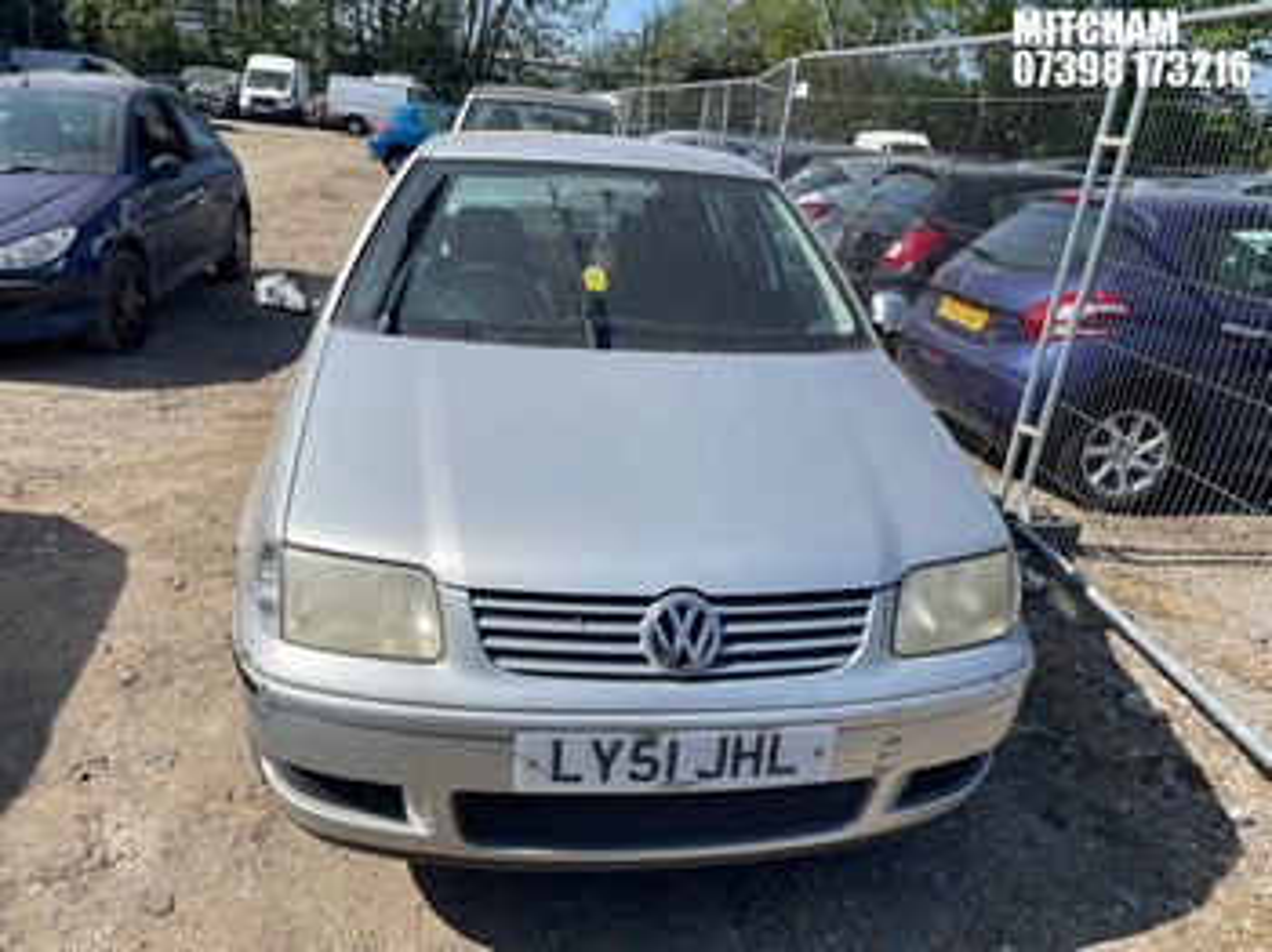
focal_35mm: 26
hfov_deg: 67.3
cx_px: 636
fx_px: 955
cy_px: 476
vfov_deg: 53.0
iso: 32
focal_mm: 4.2
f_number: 1.6
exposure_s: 1/3401
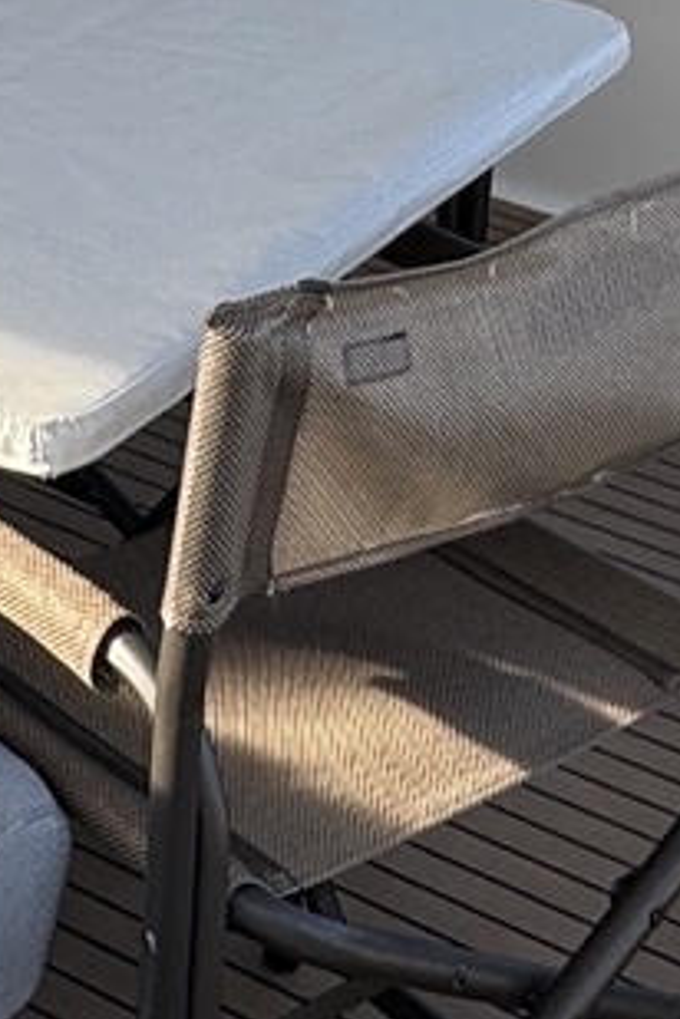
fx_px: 2691
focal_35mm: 95
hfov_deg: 14.1
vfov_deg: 18.5
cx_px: -76
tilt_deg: -5.0
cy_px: -603
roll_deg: -1.3
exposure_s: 1/231
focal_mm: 2.22
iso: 40
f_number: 2.2
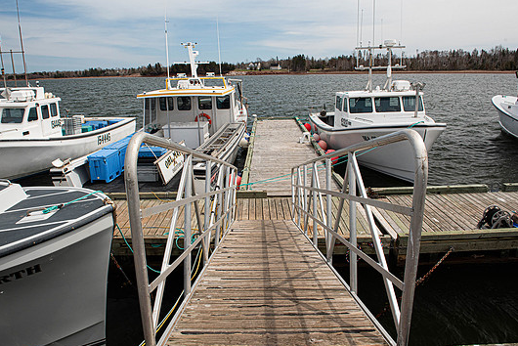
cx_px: 251
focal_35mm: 27
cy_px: 173
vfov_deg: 48.0
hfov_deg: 67.3
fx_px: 389
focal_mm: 24
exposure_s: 1/350
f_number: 9.5
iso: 400
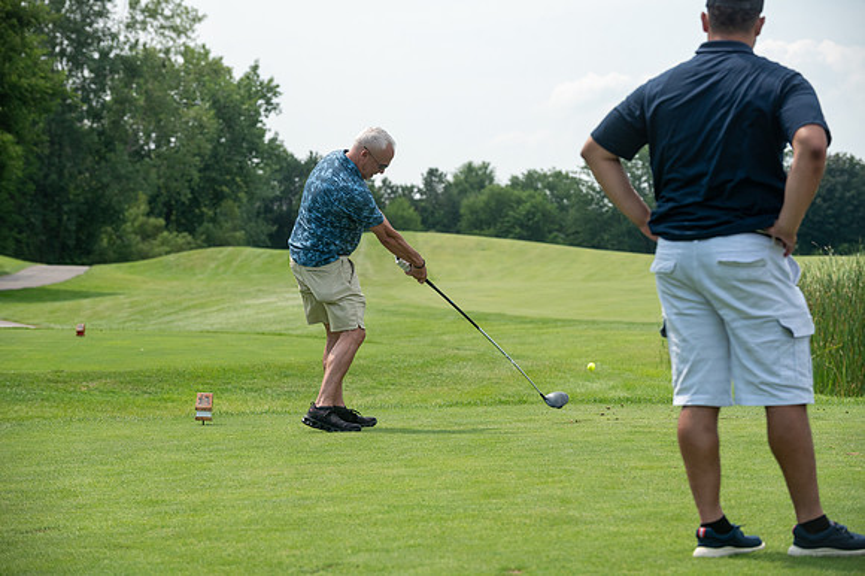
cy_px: 288
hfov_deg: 16.4
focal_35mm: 125
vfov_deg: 10.9
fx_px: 3005
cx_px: 432
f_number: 5
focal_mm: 125
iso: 250
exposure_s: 1/1600
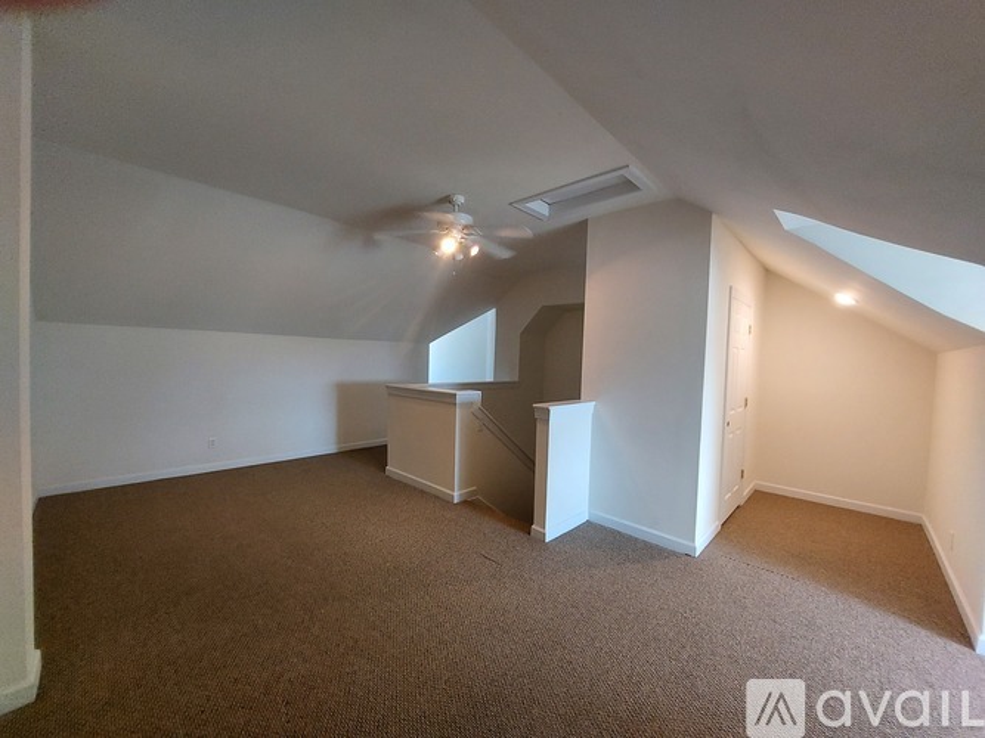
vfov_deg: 89.9
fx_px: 370
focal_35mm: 13
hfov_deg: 106.2
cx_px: 492
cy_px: 369
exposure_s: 1/50
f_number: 2.2
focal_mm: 1.74
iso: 250
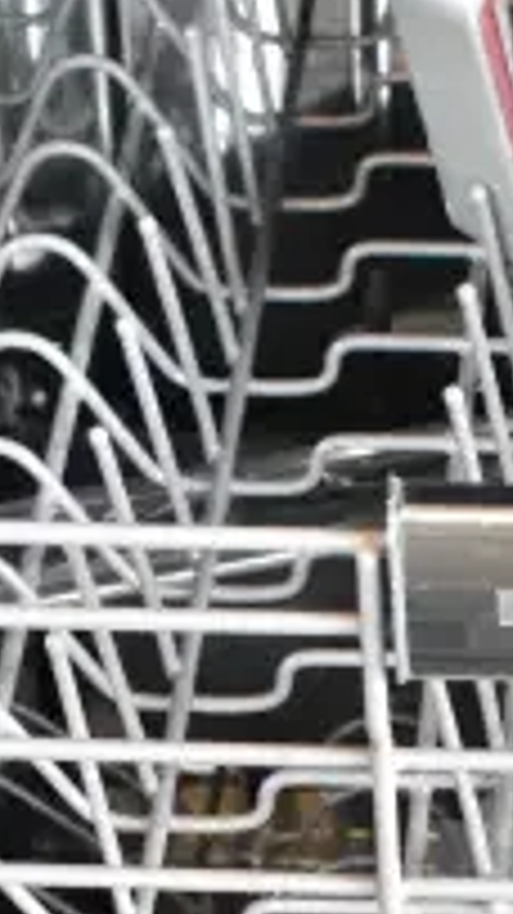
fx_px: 4116
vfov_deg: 12.3
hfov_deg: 7.0
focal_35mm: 170
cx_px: 810
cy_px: 1177
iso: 6400
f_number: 4.5
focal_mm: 24
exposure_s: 1/100
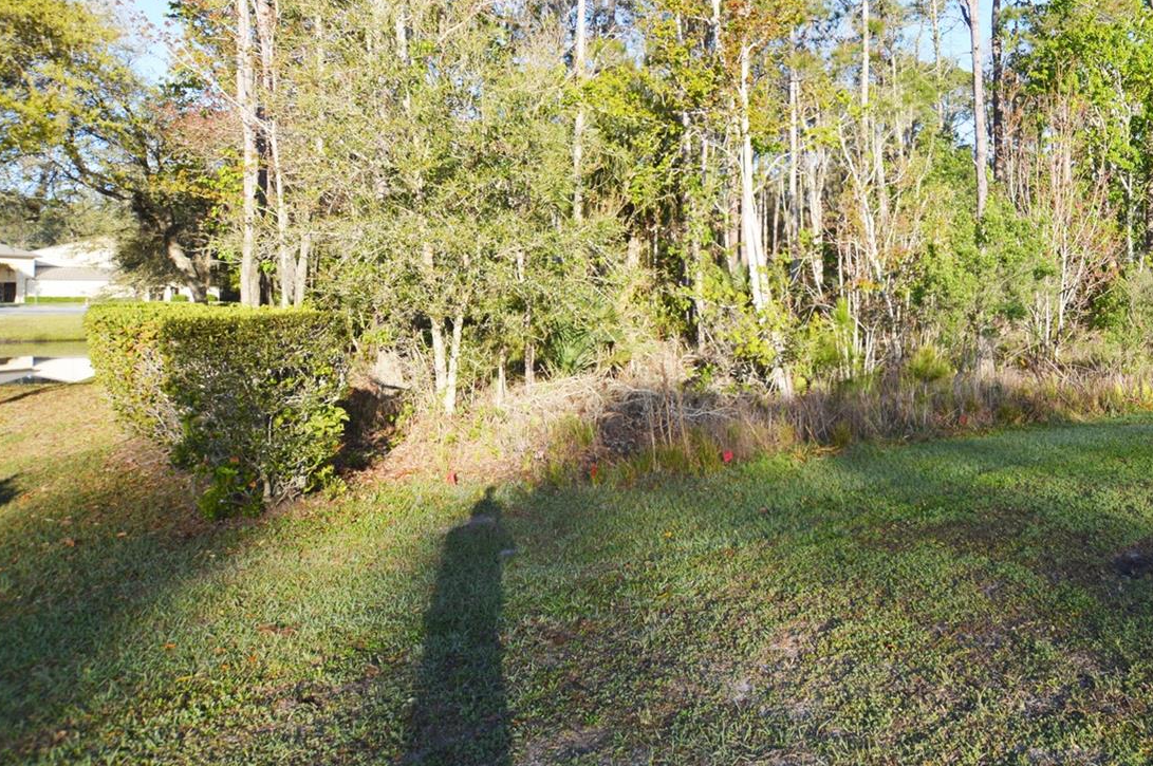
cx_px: 835
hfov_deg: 74.2
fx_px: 704
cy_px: 279
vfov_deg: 56.3
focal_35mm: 22
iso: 100
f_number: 6.3
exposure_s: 1/160
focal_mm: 10
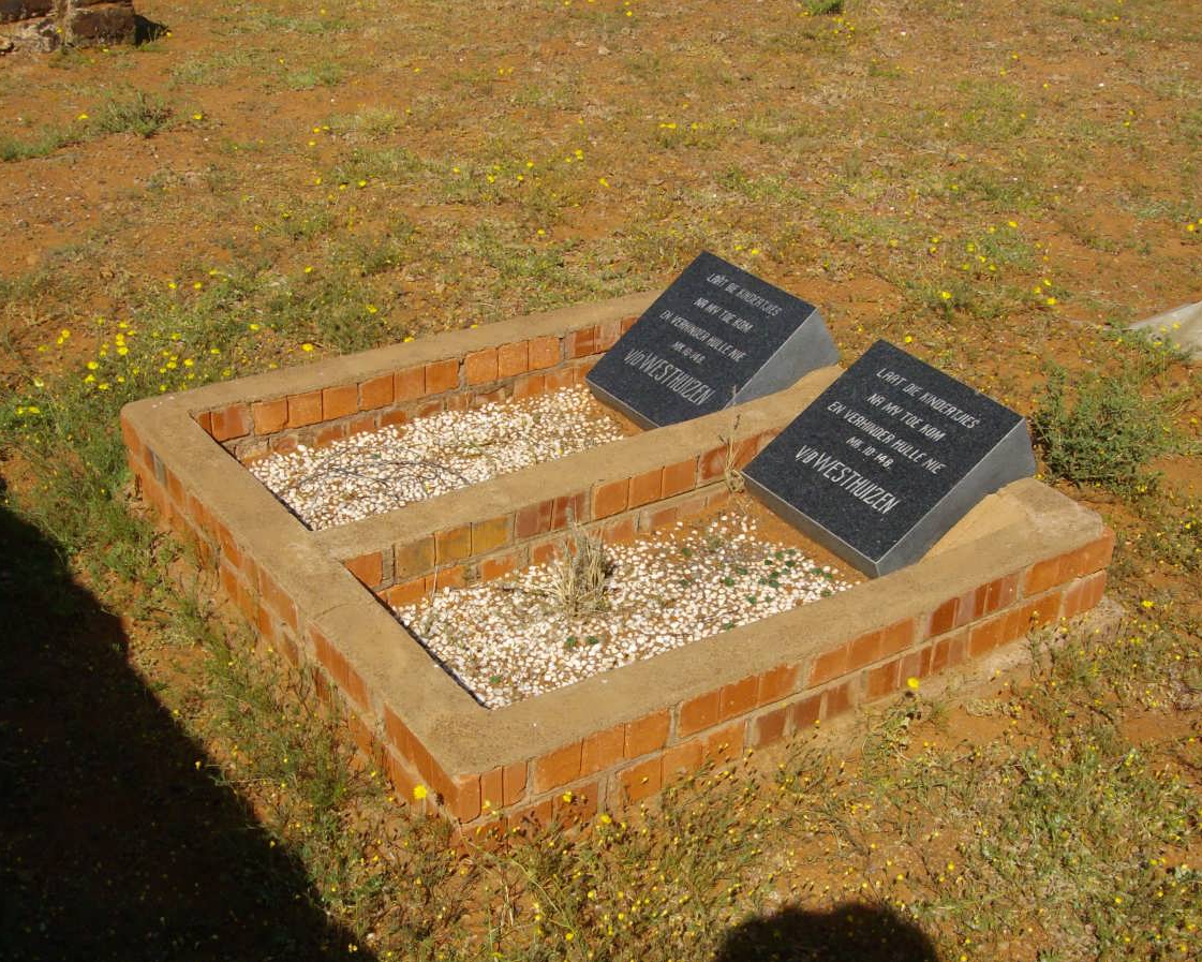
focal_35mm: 47
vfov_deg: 32.1
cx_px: 640
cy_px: 482
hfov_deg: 39.5
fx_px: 1672
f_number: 5.4
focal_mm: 7.4
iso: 80
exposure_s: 1/640
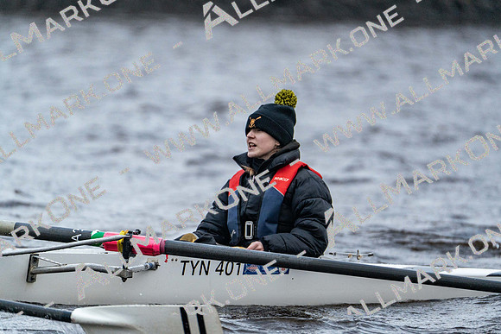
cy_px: 167
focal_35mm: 600
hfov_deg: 3.4
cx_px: 250
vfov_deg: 2.3
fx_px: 8352
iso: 4000
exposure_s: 1/1600
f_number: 6.3
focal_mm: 600
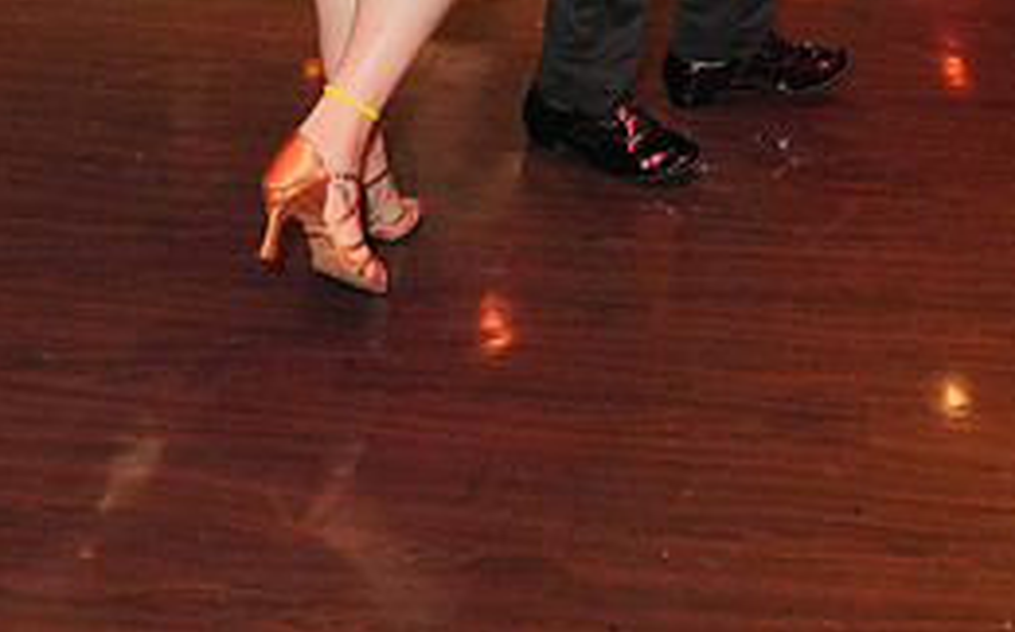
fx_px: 1824
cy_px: -495
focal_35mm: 66
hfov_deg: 31.0
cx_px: 611
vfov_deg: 16.5
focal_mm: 29
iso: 4000
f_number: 4
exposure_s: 1/200
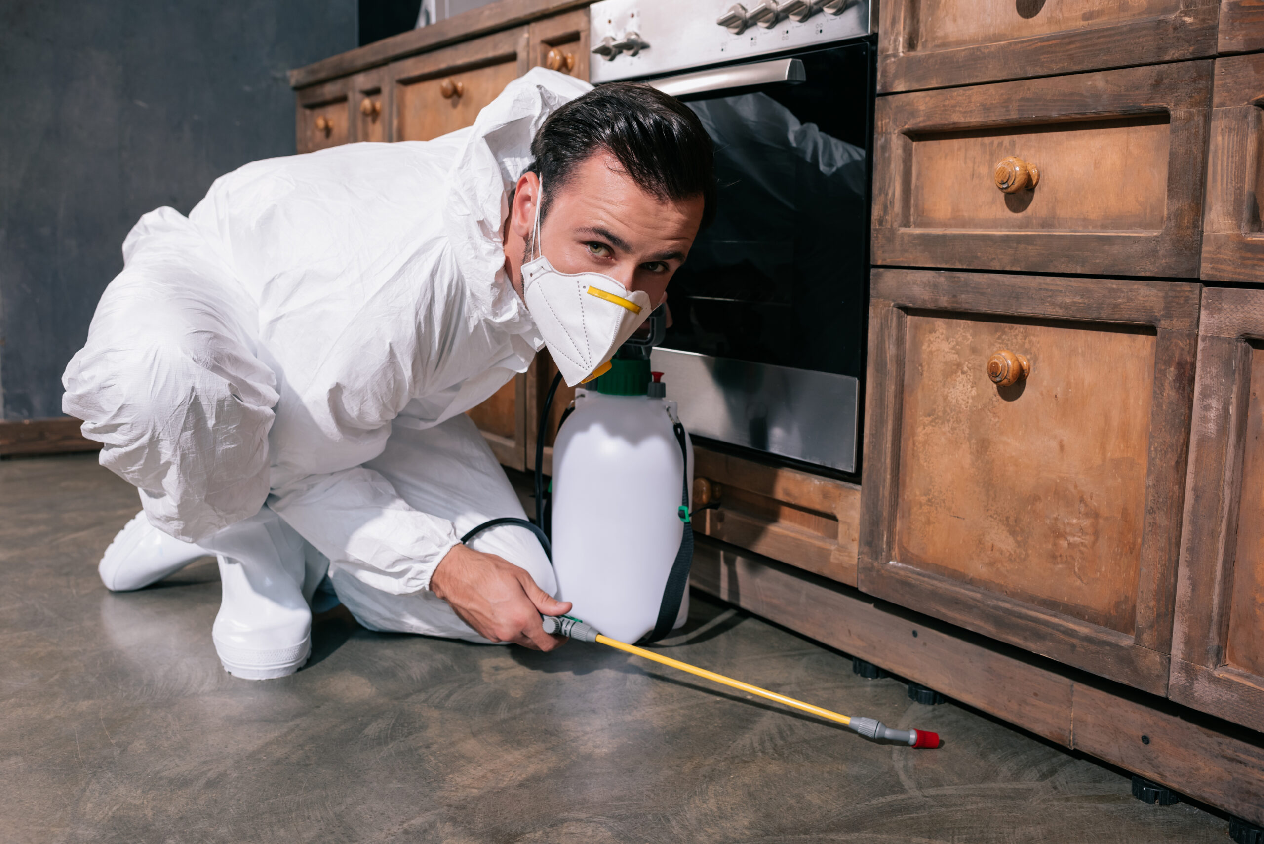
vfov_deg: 37.9
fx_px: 1229
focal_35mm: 35
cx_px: 632
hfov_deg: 54.4
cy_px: 422
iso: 500
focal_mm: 35
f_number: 5
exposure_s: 1/200
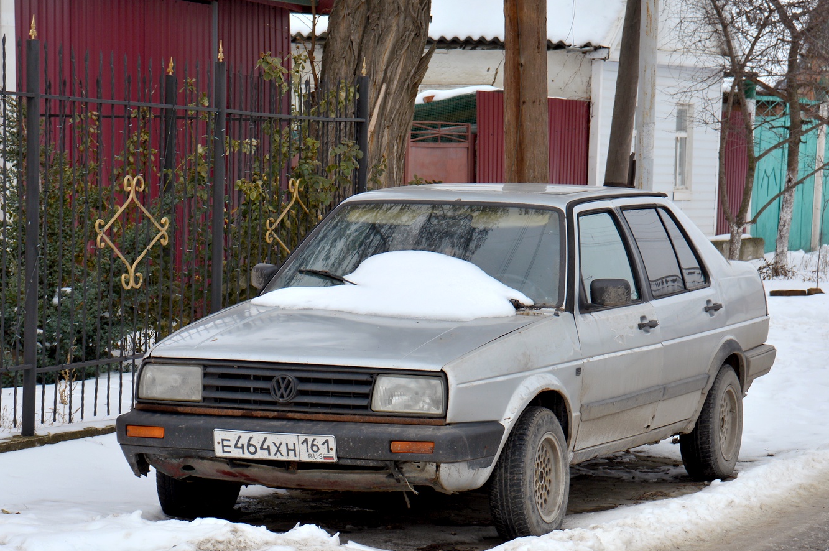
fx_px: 2912
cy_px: 296
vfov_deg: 10.8
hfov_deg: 16.2
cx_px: 430
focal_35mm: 127
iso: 140
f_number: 8
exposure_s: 1/250
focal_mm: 75
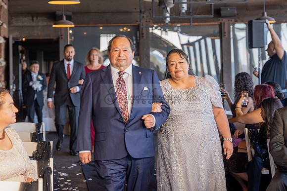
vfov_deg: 14.4
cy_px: 61
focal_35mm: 95
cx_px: 144
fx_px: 758
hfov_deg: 21.5
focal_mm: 70
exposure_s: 1/100
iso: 320
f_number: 3.5
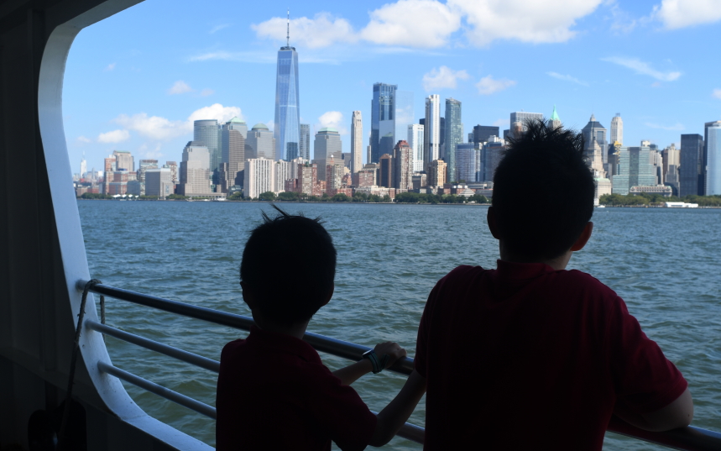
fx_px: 747
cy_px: 231
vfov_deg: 33.6
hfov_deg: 51.5
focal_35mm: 38
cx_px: 367
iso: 200
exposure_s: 1/320
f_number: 9
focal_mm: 24
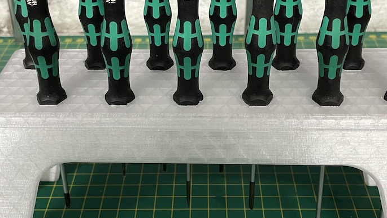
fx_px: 565
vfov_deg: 21.8
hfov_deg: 37.8
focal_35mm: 55
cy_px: 69
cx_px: 195
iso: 200
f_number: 1.6
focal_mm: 4.2
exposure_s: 1/50
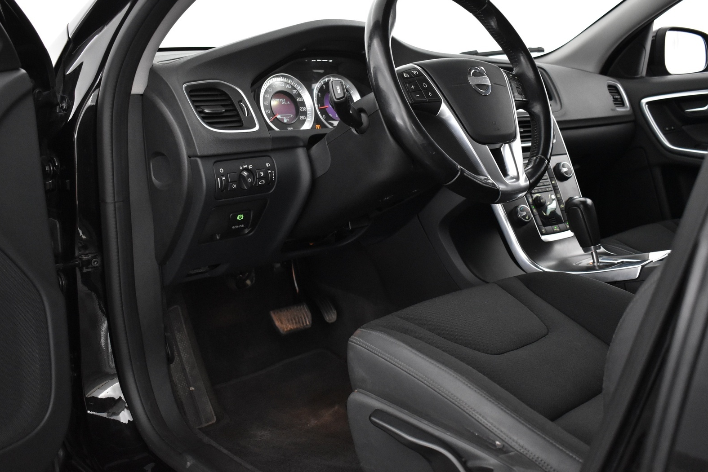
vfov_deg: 36.0
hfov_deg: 51.9
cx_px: 355
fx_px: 728
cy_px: 238
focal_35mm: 37
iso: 3200
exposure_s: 1/40
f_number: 3.8
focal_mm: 24
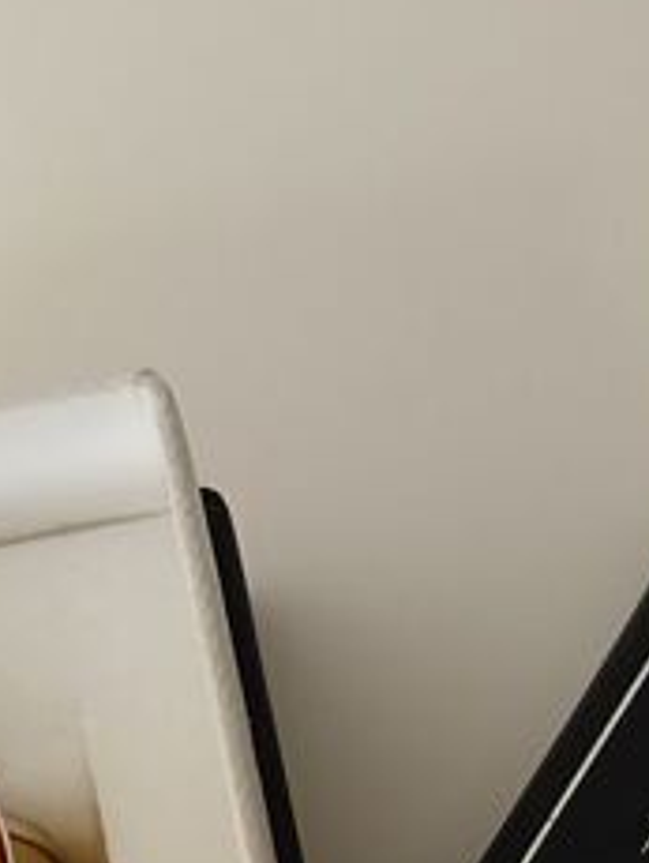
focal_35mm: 75
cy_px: 1028
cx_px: 338
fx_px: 1871
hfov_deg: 19.7
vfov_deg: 23.7
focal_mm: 3.98
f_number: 1.8
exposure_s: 1/20
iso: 500
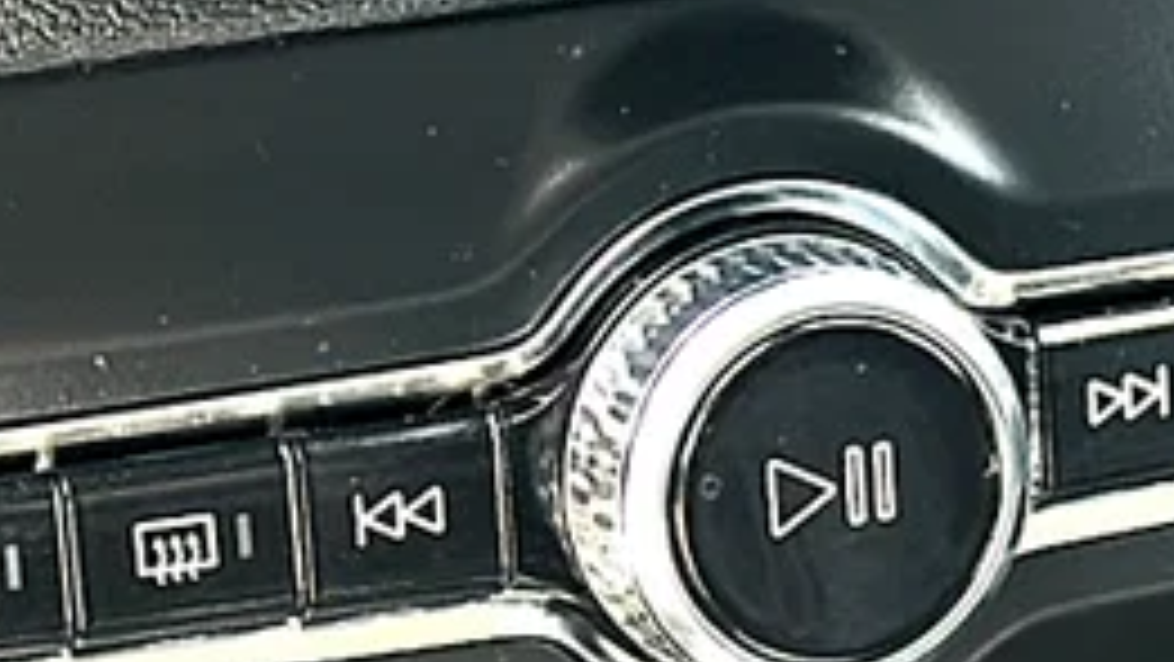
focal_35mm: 149
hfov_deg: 14.4
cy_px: 633
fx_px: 4640
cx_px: 625
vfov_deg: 8.1
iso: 80
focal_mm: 6.86
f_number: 1.78
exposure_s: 1/91
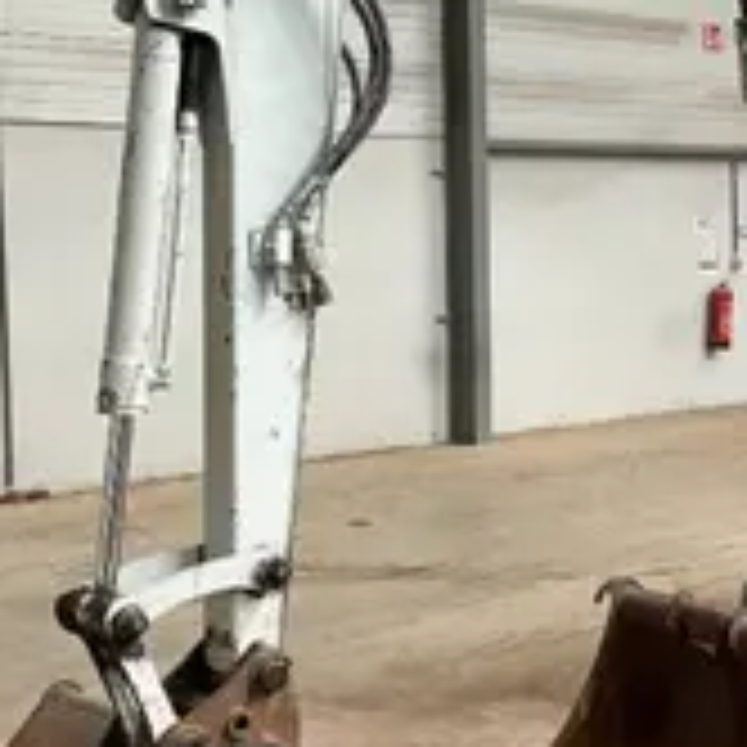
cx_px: 680
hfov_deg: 22.8
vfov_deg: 23.4
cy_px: 342
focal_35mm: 74
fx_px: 1807
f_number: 1.8
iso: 100
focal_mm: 3
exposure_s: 1/60
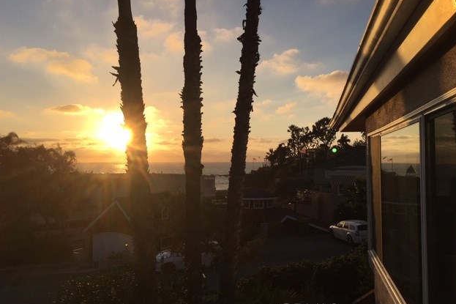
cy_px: 145
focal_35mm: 31
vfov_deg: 42.3
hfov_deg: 60.3
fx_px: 393
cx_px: 228
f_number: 2.2
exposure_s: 1/2331
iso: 25
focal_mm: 4.15
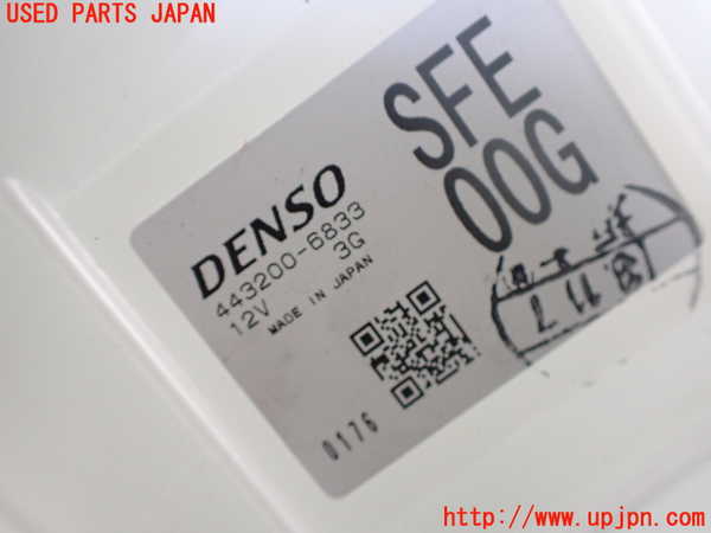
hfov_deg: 60.0
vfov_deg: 46.8
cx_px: 356
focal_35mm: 30
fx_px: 616
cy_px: 266
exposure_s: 1/125
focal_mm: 5.4
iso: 640
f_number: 2.3
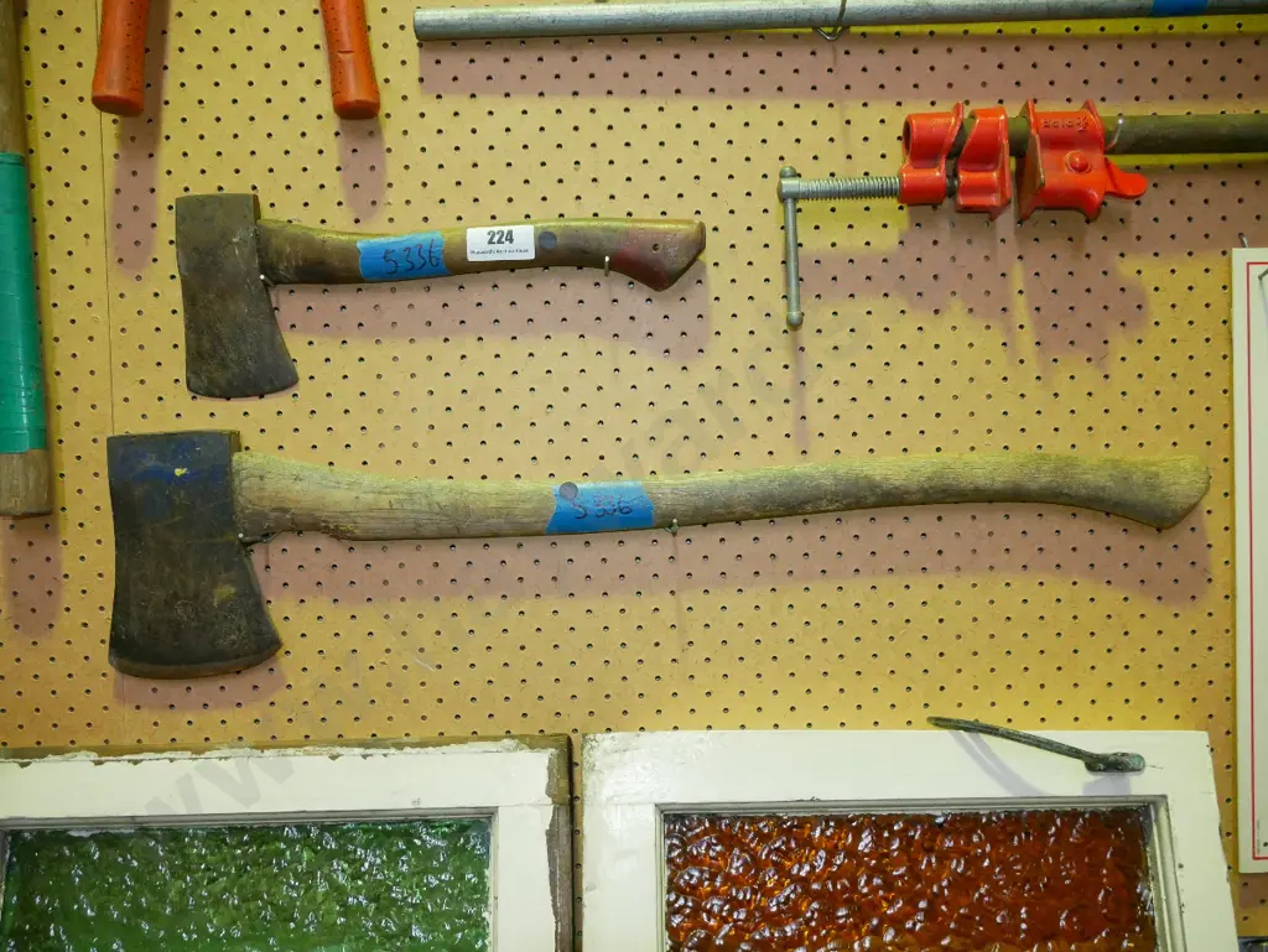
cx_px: 634
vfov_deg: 41.8
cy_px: 476
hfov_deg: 53.9
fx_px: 1246
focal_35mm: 34
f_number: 5.6
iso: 3200
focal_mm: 17
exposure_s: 1/160
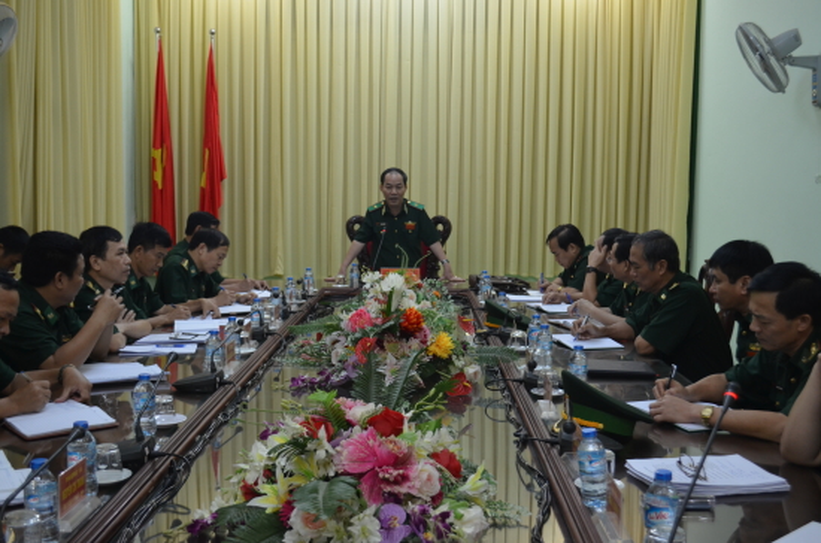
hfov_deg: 46.5
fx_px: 956
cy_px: 272
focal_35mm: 42
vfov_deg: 31.7
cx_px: 410
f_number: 4.5
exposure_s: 1/60
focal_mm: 28
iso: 640
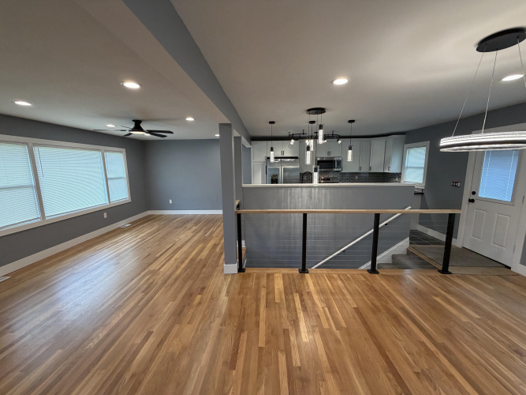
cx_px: 263
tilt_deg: -8.1
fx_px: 213
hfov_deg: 102.1
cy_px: 198
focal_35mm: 14
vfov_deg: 85.7
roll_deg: +0.8
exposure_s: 1/120
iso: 250
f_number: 2.2
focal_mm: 2.22
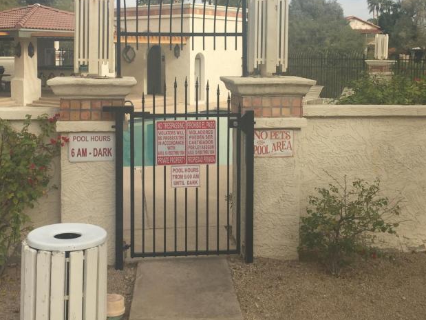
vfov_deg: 29.8
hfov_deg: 39.6
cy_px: 81
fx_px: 591
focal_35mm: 48
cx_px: 186
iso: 32
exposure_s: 1/1980
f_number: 2.2
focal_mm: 4.15
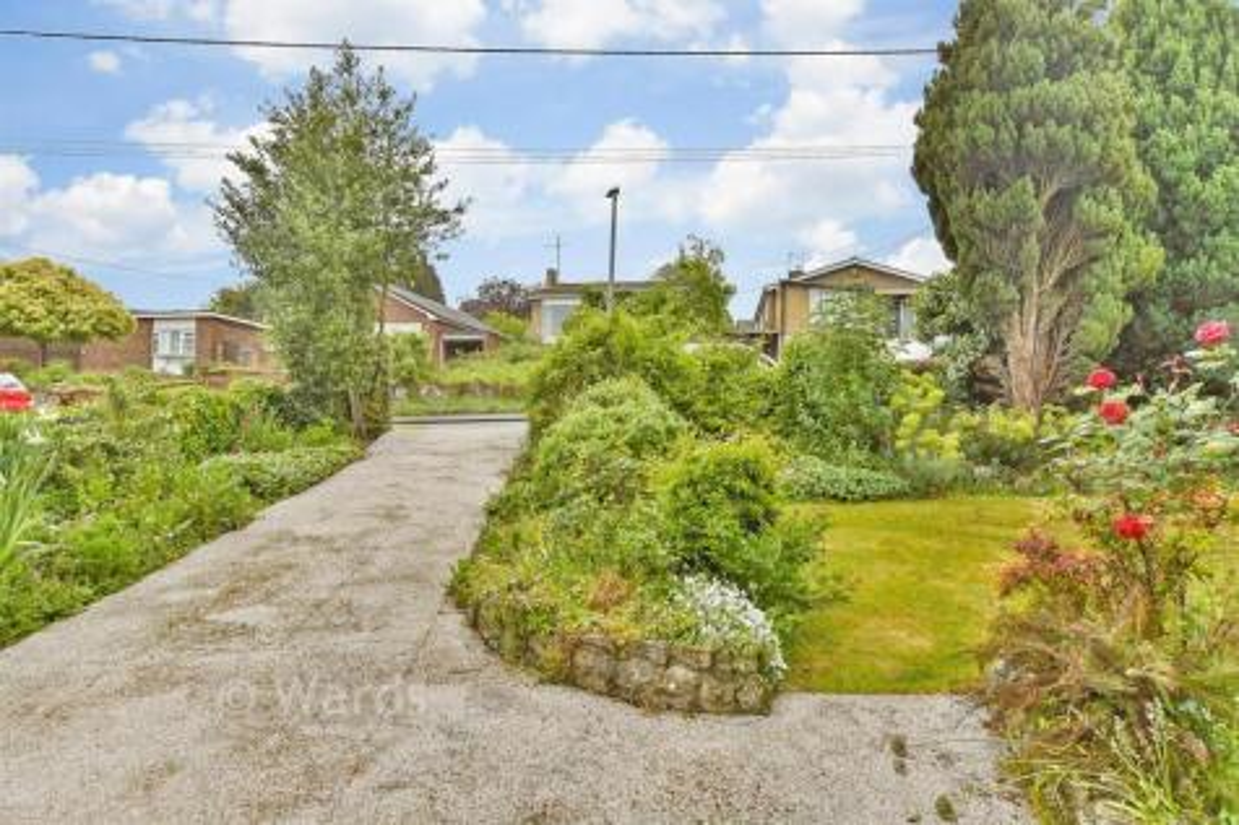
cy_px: 412
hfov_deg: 86.9
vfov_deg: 64.5
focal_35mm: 19
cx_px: 620
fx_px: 654
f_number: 7.1
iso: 500
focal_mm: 13
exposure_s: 1/500
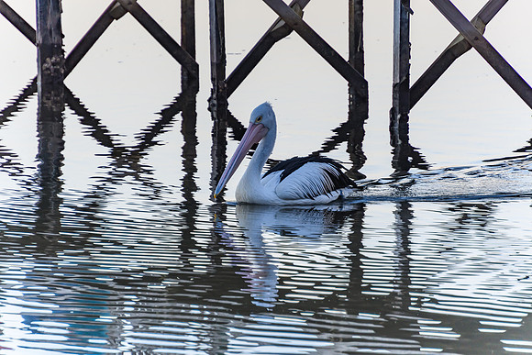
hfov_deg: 4.6
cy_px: 178
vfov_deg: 3.1
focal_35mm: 450
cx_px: 266
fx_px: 6651
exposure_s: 1/500
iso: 200
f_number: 6.3
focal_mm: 300
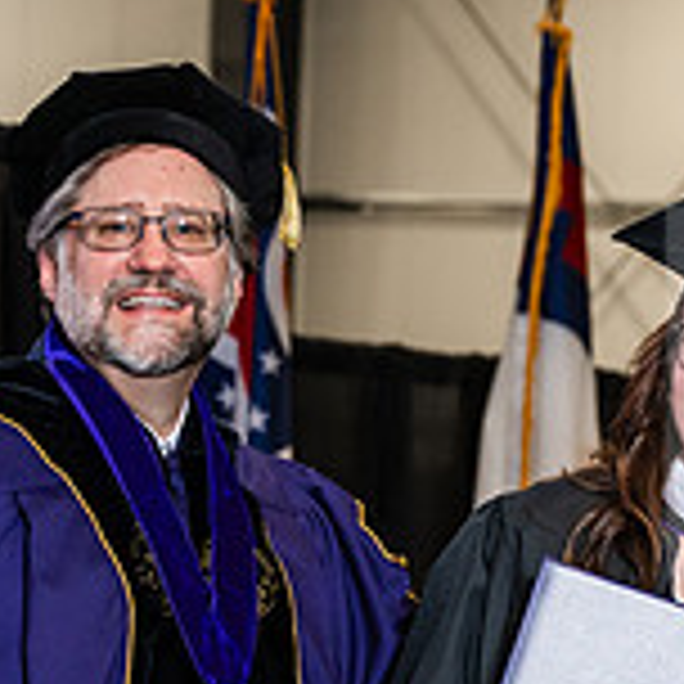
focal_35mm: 195
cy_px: 749
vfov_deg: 8.9
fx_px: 4359
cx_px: 531
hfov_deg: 9.0
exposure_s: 1/200
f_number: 4.5
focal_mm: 60
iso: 1250
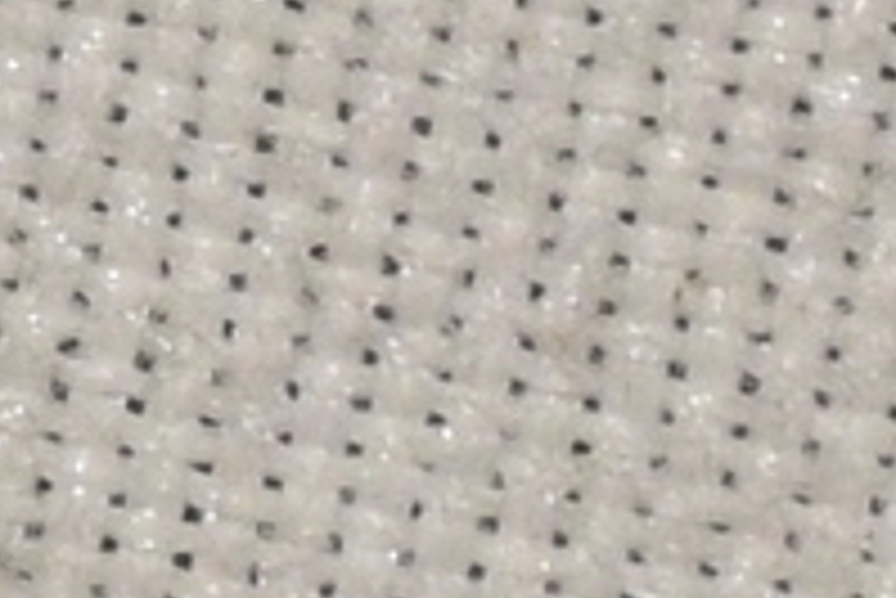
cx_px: -750
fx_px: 25155
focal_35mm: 1010
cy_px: 328
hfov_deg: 2.0
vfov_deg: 1.4
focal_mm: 140
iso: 500
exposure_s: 1/160
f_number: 14
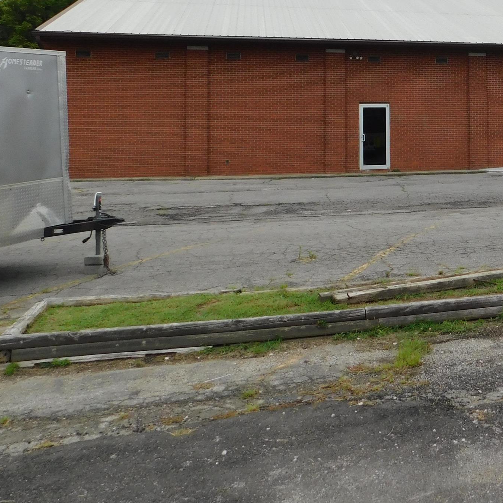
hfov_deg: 33.5
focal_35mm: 46
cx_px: 507
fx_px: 756
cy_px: 89
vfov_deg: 35.4
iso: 125
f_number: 3
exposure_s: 1/1000
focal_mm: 4
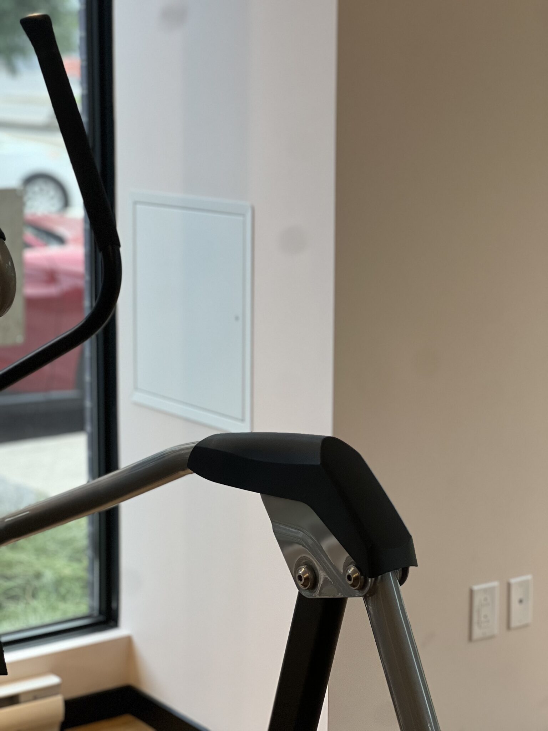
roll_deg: -0.1
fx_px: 1625
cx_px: 274
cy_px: 366
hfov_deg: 19.1
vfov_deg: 25.3
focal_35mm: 77
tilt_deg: -9.6
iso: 250
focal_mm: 9
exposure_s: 1/120
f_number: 2.8
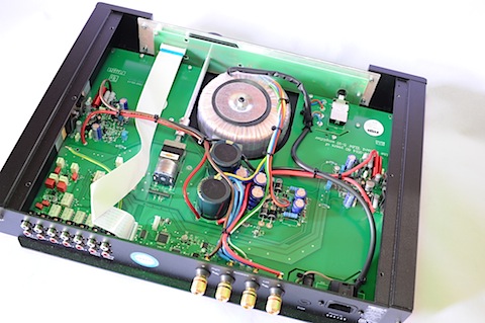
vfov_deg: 33.3
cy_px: 162
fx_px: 538
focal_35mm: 40
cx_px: 242
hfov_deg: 48.5
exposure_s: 4
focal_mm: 40
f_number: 8
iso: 400
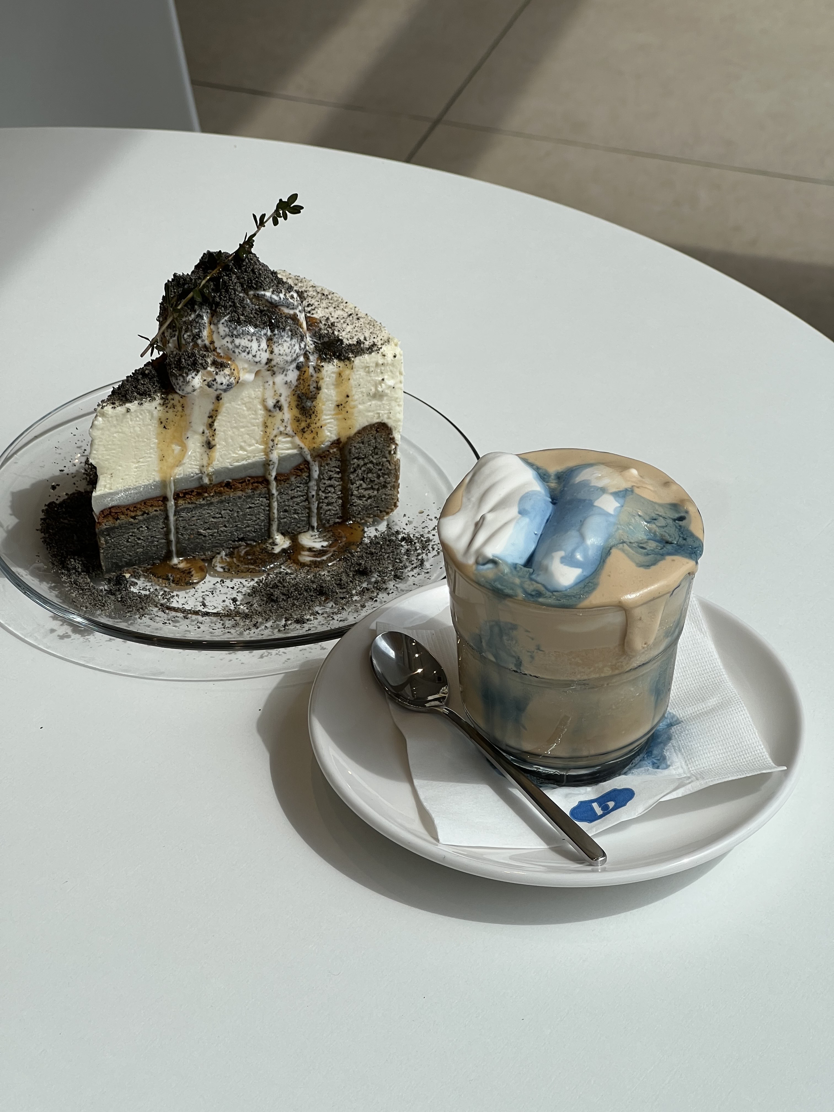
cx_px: 417
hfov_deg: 19.1
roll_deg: -0.4
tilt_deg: -37.1
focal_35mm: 77
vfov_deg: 25.3
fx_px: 2474
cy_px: 556
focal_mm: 9
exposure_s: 1/986
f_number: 2.8
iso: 32
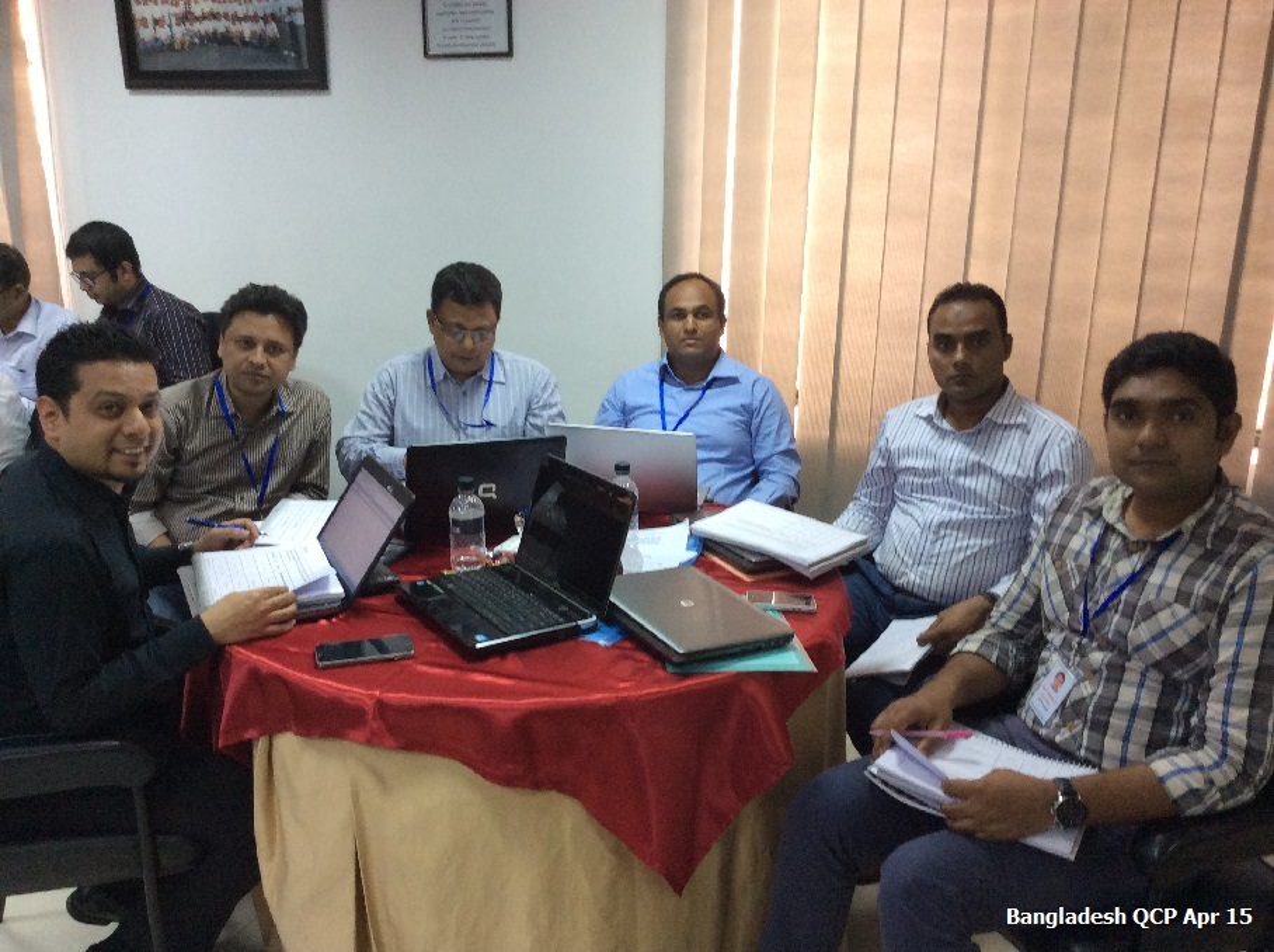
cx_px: 637
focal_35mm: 32
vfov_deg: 44.0
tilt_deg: -15.8
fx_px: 1176
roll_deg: -0.4
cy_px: 476
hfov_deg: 56.9
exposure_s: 1/24
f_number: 2.4
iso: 125
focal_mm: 3.3
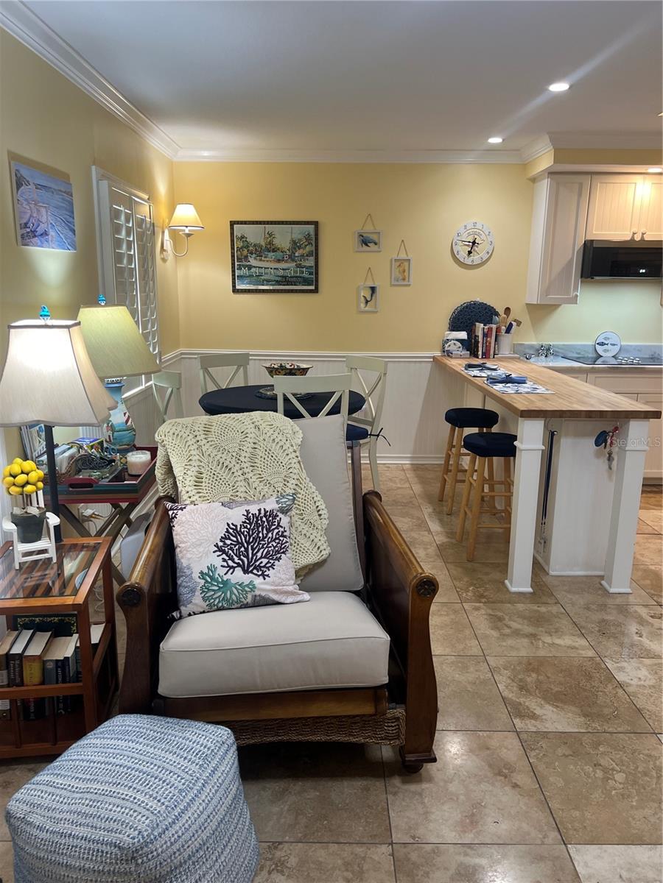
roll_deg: -0.9
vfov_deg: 67.3
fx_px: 664
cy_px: 442
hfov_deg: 53.1
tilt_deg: -10.9
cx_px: 332
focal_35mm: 26
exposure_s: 1/60
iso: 80
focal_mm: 5.7
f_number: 1.5
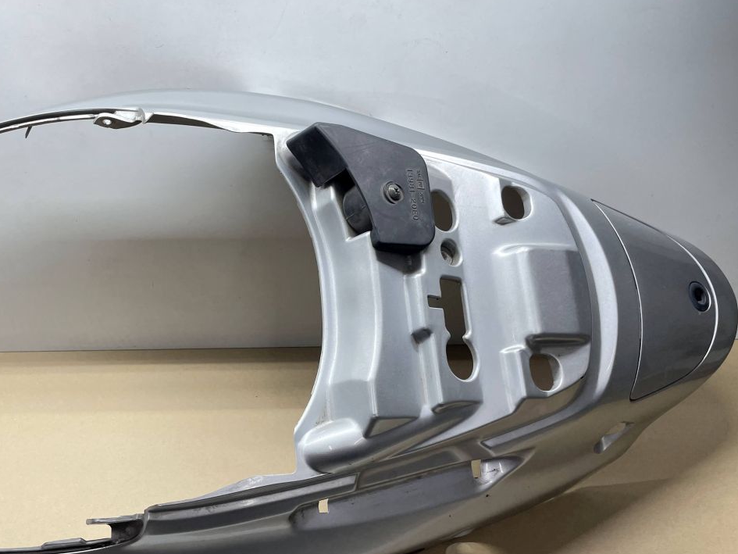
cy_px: 317
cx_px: 286
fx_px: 704
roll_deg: +3.1
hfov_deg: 54.8
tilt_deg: -35.0
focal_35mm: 33
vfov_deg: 42.8
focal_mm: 4.2
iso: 80
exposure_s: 1/100
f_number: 1.6
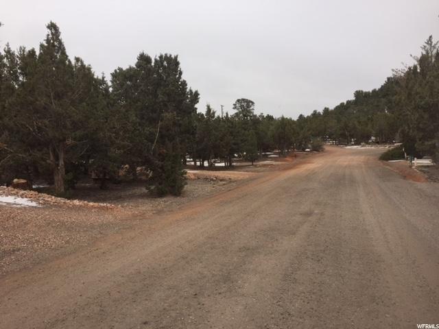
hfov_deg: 61.7
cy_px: 164
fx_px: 368
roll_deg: +2.2
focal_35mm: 29
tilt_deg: -1.6
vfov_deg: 48.2
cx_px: 220
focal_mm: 4.15
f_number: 2.2
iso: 32
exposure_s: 1/247
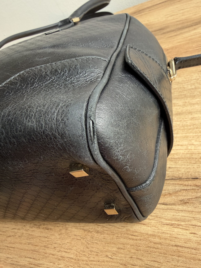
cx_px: 100
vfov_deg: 71.6
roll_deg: +33.9
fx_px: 186
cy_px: 134
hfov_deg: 56.8
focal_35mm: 24
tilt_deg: -44.0
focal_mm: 2.22
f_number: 2.2
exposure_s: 1/99
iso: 160
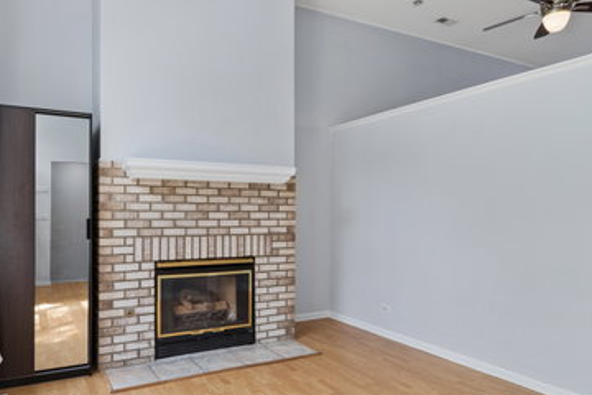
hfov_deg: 72.9
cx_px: 235
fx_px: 395
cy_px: 222
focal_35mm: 24
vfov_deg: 53.0
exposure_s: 1/60
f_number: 8
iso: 320
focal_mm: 12
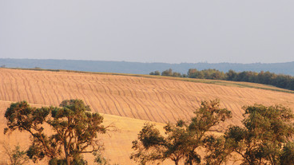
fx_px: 2775
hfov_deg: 6.1
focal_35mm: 356
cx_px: 232
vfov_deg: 3.4
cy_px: 61
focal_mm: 130
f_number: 5.6
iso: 160
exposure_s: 1/100
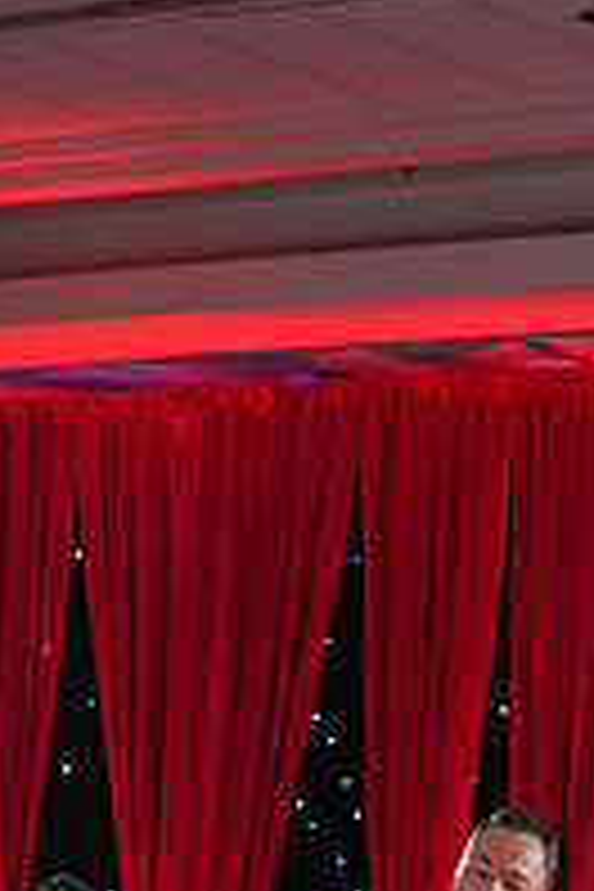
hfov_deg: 6.7
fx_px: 5073
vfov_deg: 9.8
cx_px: 353
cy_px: 1152
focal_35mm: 205
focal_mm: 70
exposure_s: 1/400
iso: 2000
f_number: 5
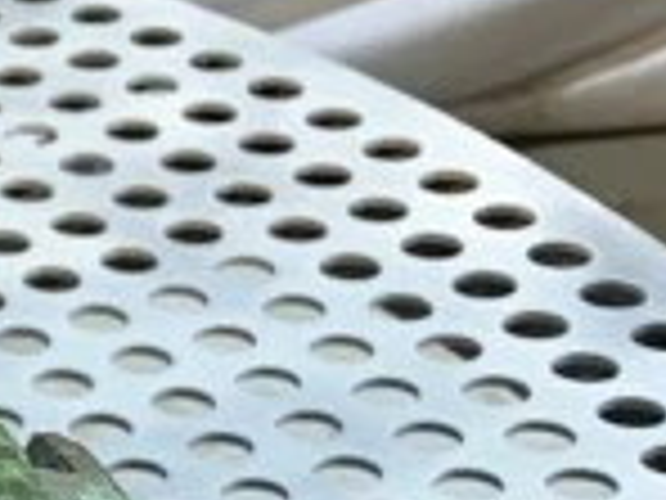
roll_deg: +8.8
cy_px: 509
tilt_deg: -30.0
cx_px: -1454
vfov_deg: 8.7
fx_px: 3252
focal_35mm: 169
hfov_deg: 9.0
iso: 32
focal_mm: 4.25
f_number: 1.8
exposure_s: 1/120
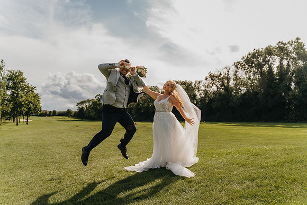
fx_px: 239
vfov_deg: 46.4
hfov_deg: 65.5
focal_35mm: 28
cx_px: 154
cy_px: 102
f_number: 3.2
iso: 50
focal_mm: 28
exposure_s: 1/800
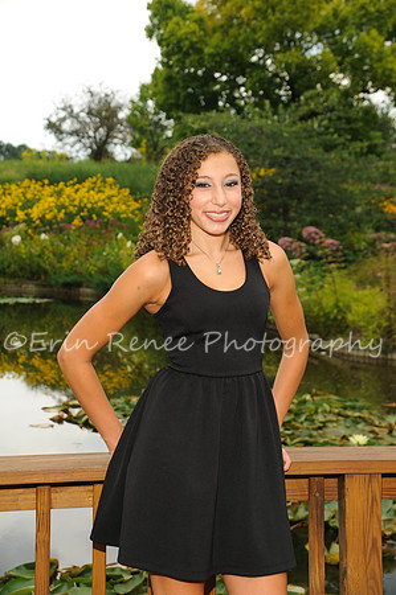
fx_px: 1075
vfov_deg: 31.0
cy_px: 298
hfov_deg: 20.9
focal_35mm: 65
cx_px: 198
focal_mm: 65
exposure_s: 1/200
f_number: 8
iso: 400
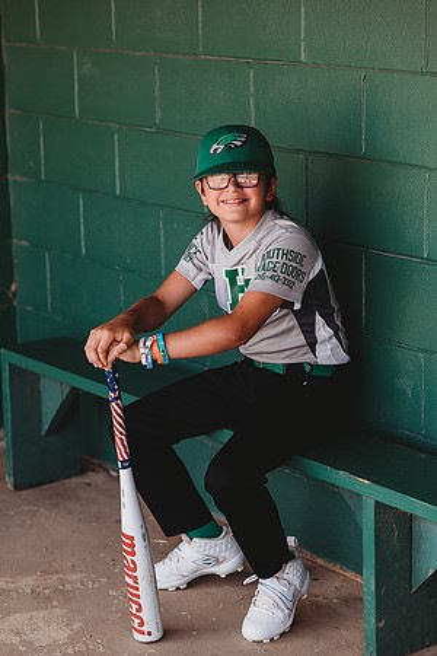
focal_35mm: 85
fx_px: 1548
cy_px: 328
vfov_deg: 23.9
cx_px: 218
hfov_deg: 16.1
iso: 125
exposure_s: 1/250
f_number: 2.8
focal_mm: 85
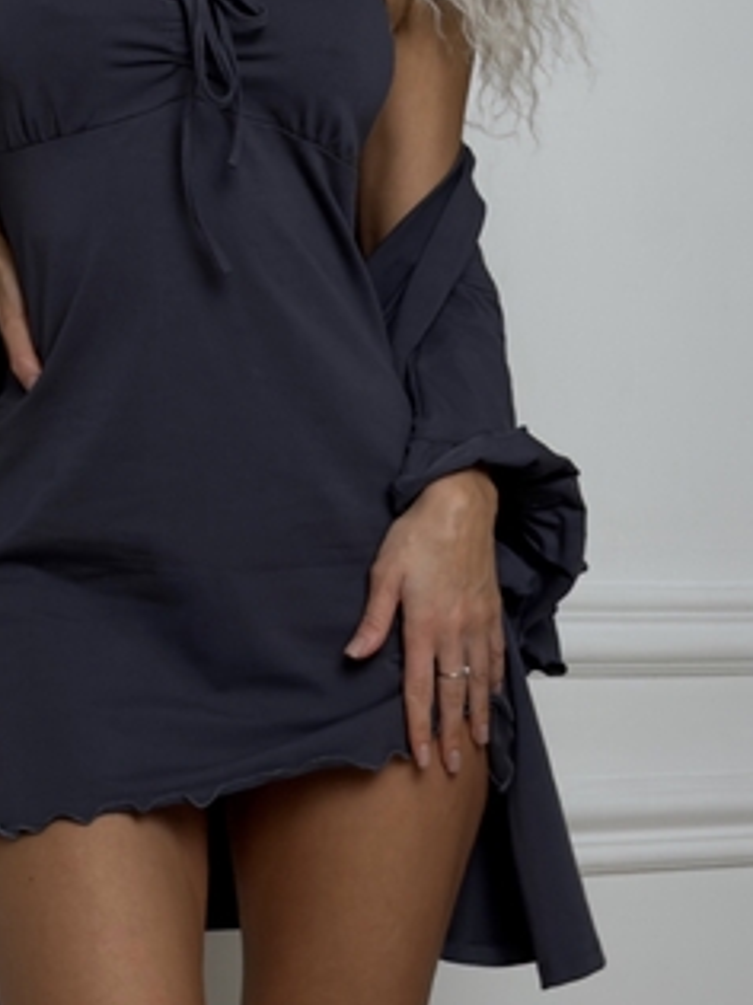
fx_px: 1770
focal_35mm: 61
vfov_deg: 31.3
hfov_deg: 23.8
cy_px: 300
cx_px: 188
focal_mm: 6.76
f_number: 1.8
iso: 64
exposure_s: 1/400
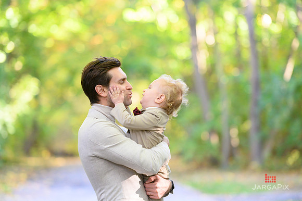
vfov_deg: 8.1
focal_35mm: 170
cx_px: 151
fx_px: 1425
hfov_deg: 12.1
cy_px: 100
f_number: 3.2
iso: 1600
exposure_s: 1/200
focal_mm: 170
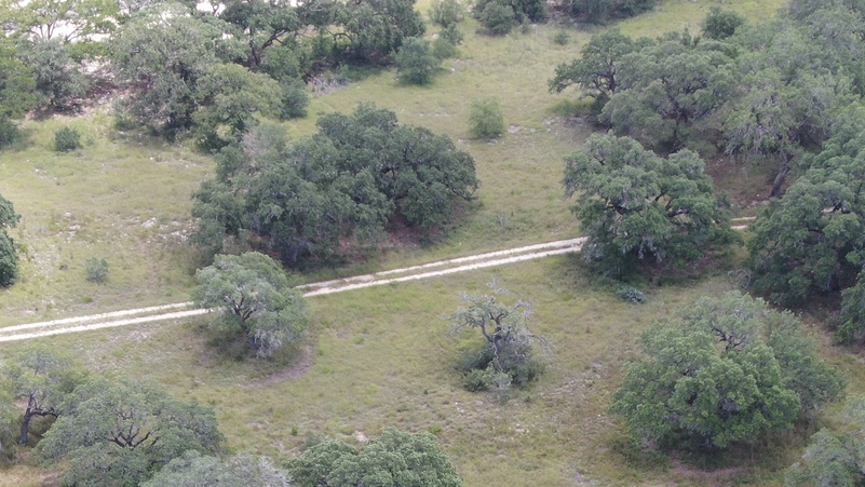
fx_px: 2157
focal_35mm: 94
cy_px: 428
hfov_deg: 22.6
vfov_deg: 12.8
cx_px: 562
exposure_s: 1/120
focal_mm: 8.6
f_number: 3.8
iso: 100
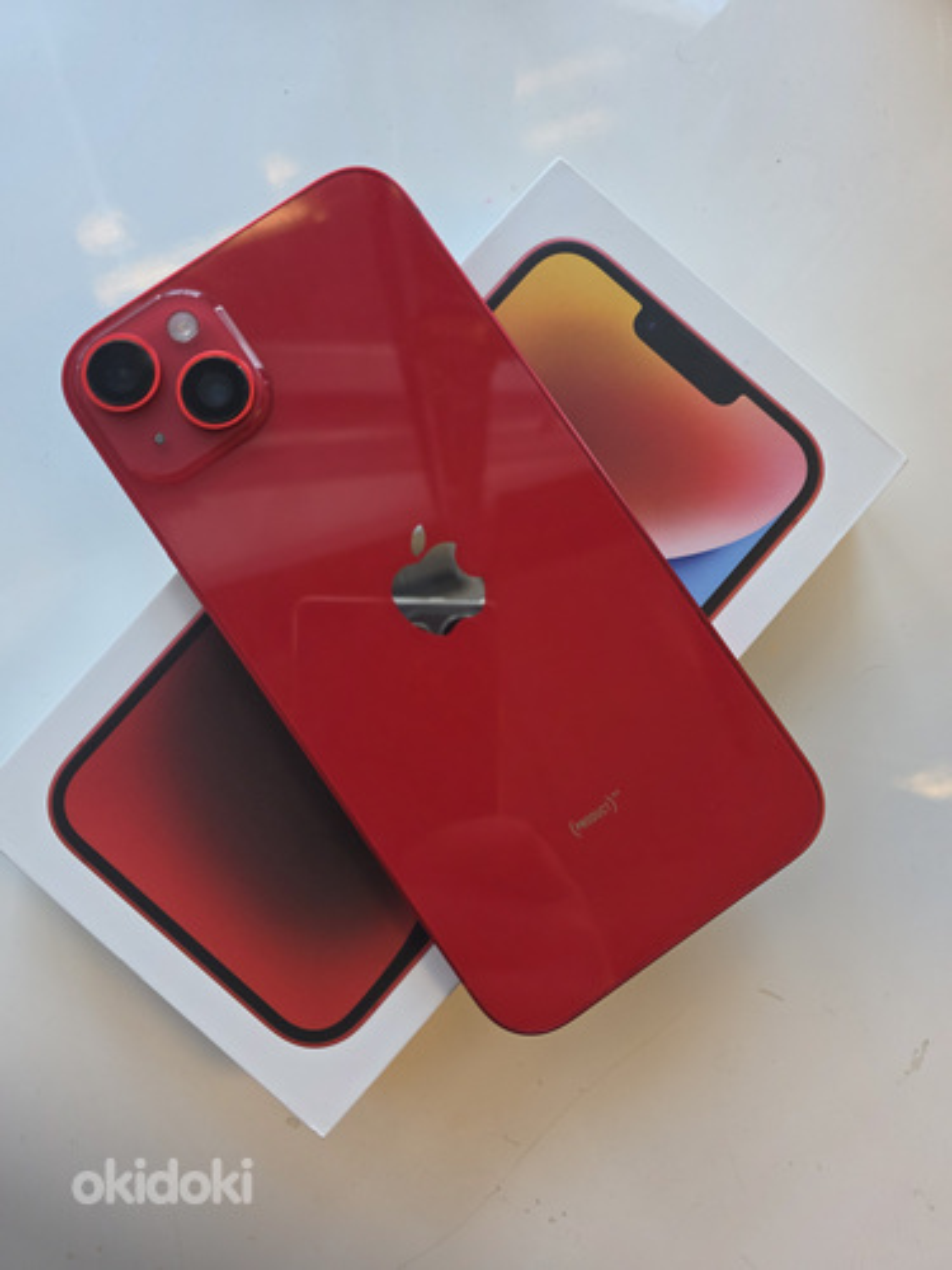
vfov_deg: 73.9
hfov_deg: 58.9
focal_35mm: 23
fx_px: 843
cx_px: 476
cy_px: 635
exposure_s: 1/100
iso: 125
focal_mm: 6.3
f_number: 1.7
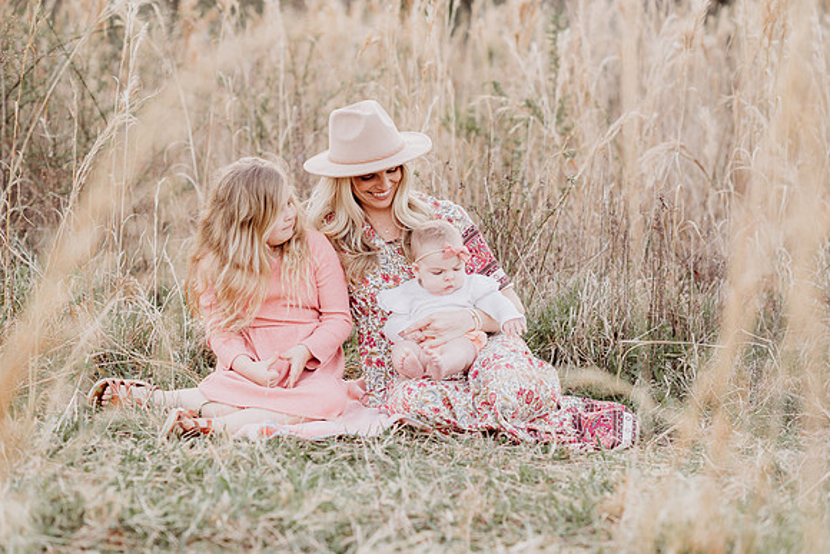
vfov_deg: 16.1
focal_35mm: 85
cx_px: 415
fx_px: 1960
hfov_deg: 23.9
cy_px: 277
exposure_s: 1/320
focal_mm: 85
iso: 320
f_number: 2.5
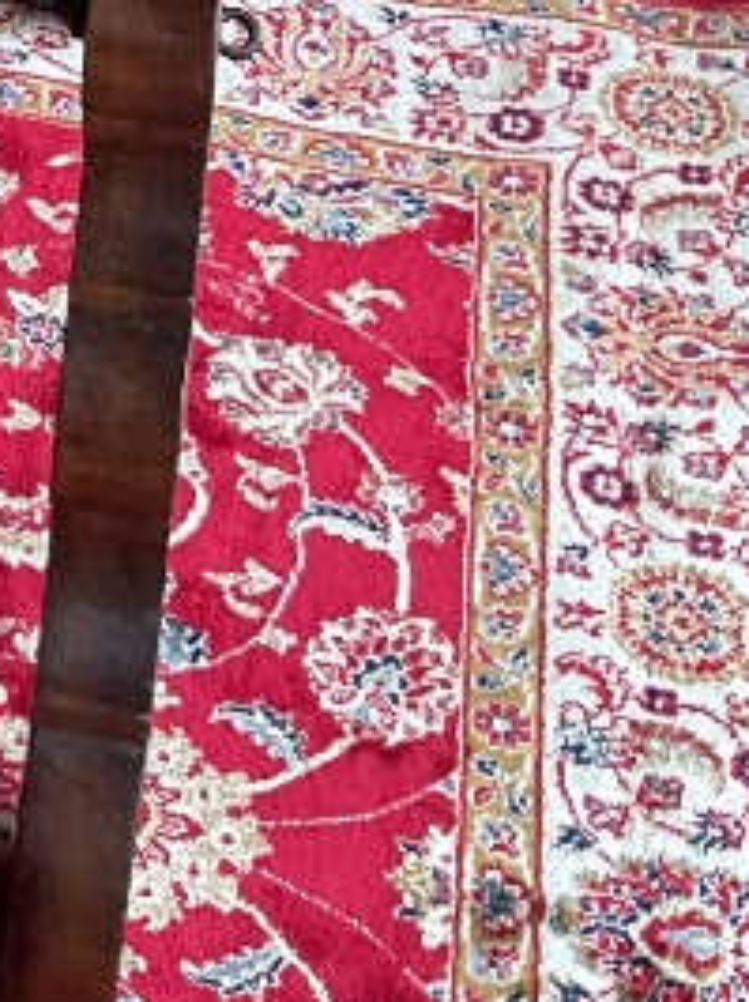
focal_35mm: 131
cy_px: -542
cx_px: -798
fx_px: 3785
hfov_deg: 10.3
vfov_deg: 14.0
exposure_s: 1/120
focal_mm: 3
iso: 64
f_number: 1.8
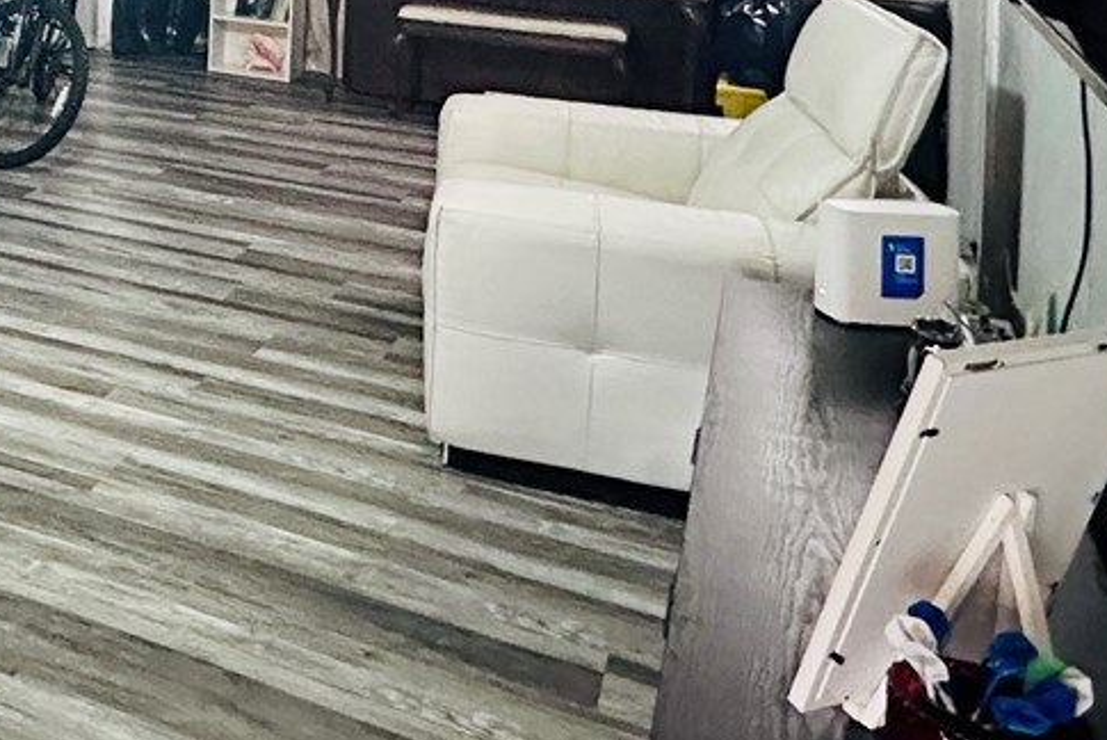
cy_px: -176
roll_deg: -0.8
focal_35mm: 48
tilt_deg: -2.2
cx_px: -176
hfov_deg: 34.2
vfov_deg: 25.0
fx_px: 1477
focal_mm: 2.22
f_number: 2.2
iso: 1000
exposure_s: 1/40
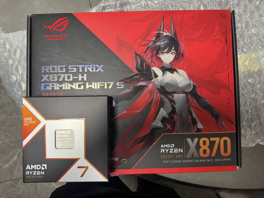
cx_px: 132
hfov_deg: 71.6
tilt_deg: -88.8
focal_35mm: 24
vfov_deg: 56.8
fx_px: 183
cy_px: 99
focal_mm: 6.76
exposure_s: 1/60
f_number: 1.78
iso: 400
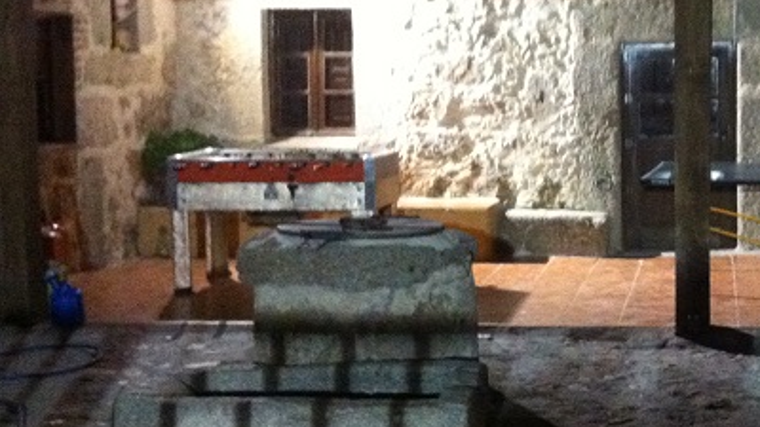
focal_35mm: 74
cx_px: 583
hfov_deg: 28.1
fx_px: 1491
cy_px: 168
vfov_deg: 16.3
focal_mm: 3.85
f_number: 2.8
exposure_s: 1/15
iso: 1000
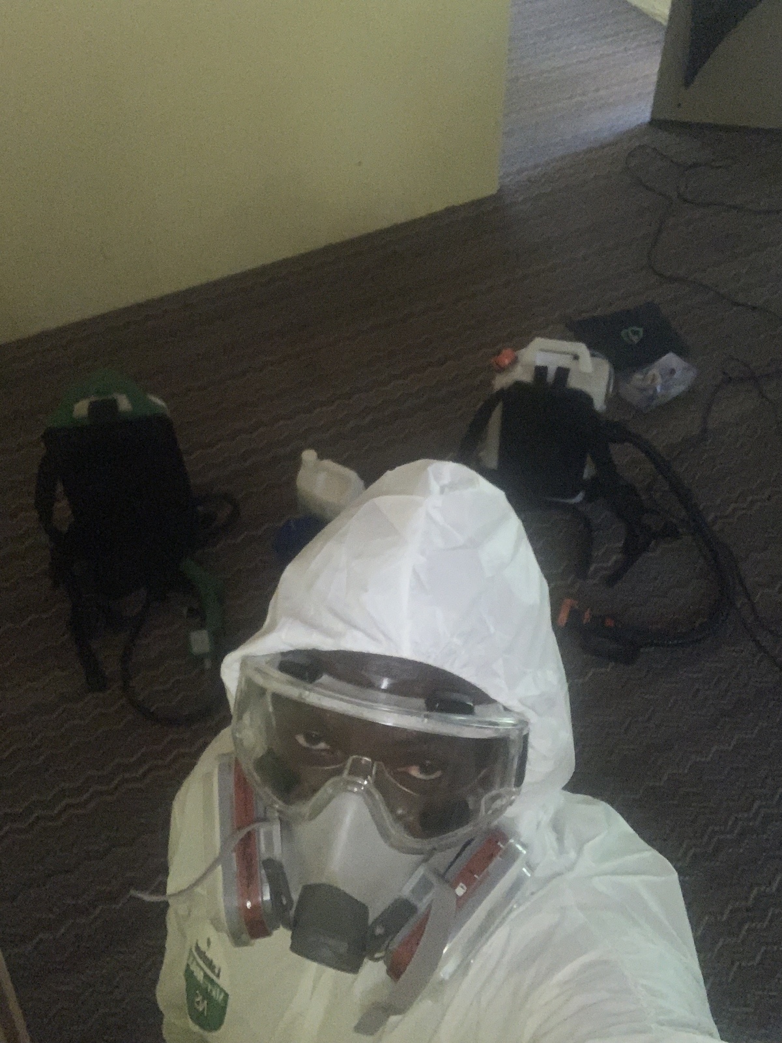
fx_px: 964
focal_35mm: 32
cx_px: 391
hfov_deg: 44.2
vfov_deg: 56.8
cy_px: 522
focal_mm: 2.87
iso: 250
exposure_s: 1/18
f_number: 2.2
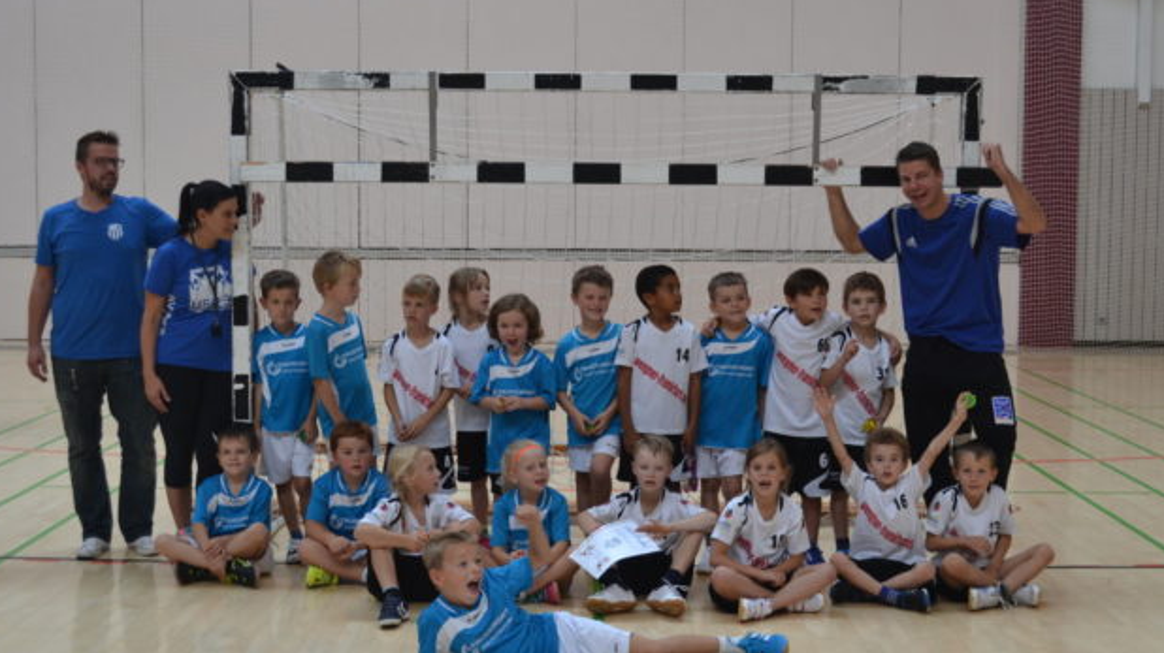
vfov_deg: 21.2
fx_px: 1748
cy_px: 339
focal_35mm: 57
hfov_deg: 36.8
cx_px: 610
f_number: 4.5
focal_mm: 29
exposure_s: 1/80
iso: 400
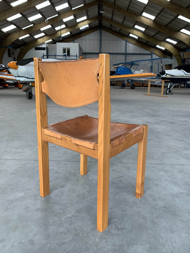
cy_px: 126
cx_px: 95
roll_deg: -0.7
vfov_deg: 67.3
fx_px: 190
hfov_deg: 53.1
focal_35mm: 26
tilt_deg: -12.8
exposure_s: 1/100
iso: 100
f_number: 1.8
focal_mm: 4.25
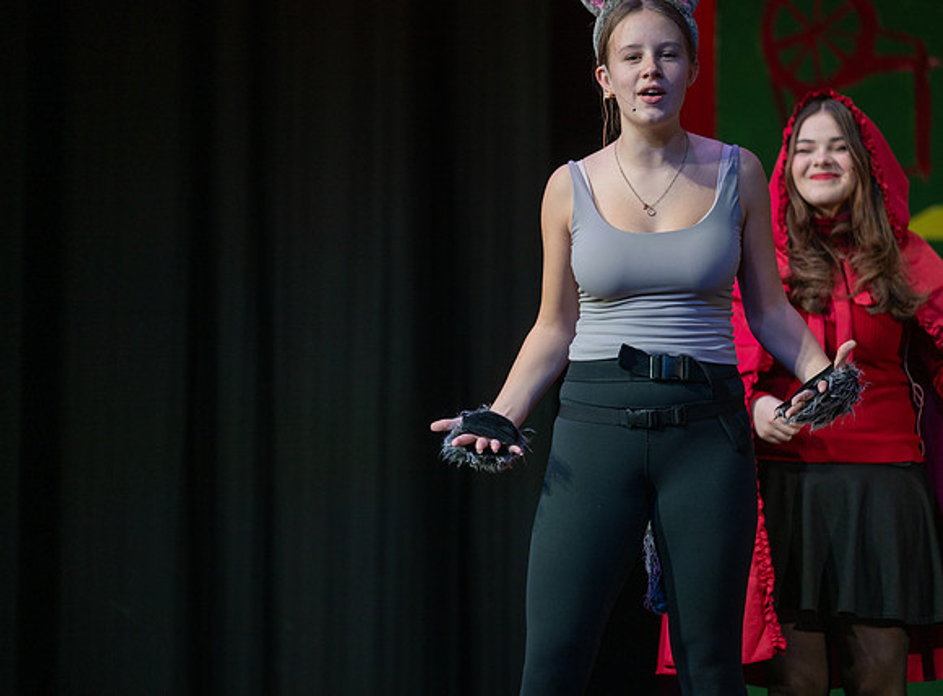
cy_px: 315
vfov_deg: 6.1
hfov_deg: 8.2
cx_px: 456
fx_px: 6559
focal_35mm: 242
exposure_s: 1/320
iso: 450
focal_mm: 200
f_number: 2.8
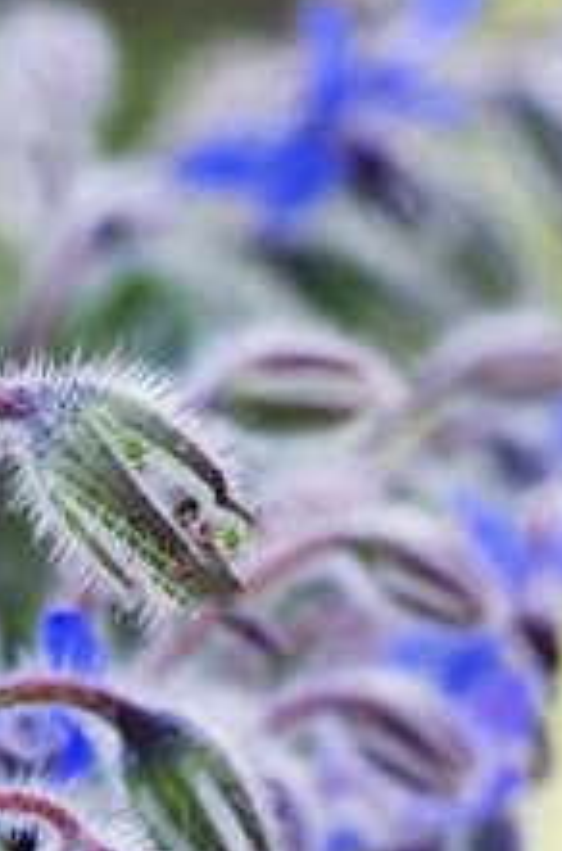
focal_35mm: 591
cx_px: -246
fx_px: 13933
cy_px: 839
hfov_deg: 2.3
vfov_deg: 3.5
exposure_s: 1/100
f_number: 6.3
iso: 200
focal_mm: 85
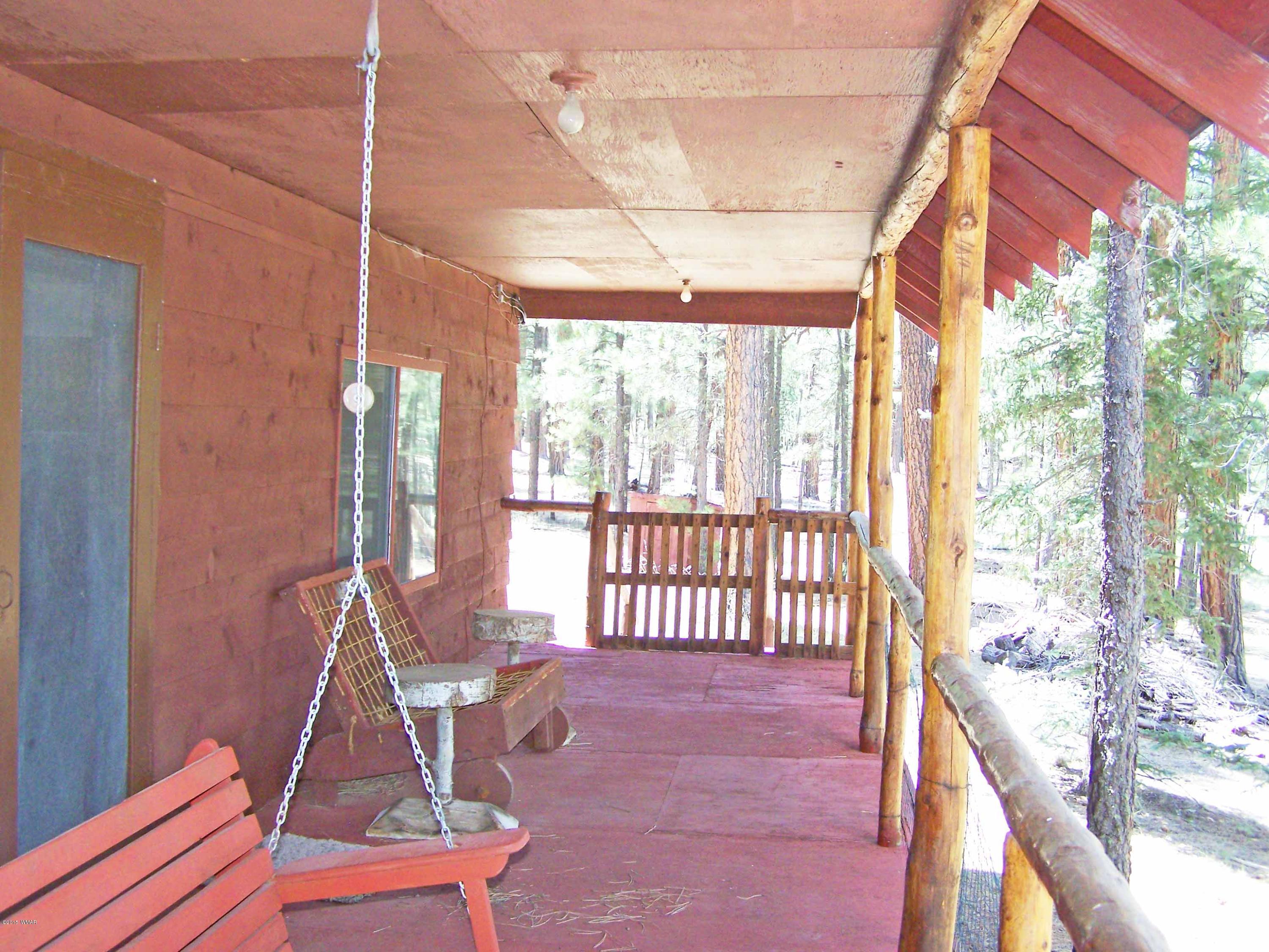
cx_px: 634
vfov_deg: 37.7
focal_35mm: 38
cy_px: 476
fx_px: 1393
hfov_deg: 49.0
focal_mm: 6.3
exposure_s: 1/160
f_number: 2.8
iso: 160
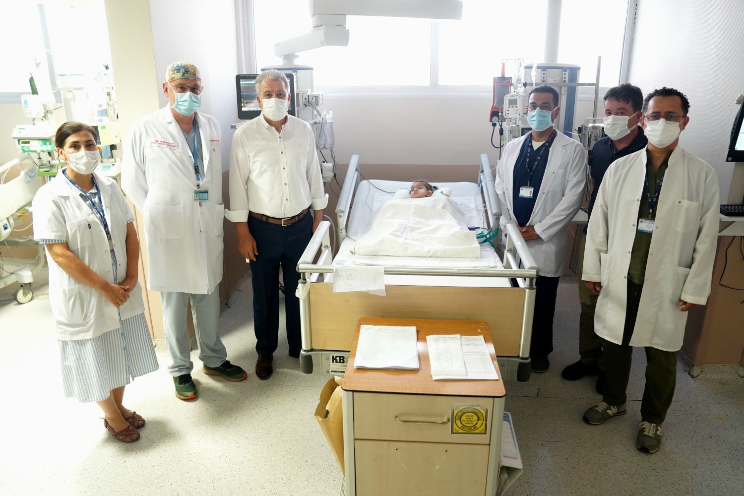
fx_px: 496
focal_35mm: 24
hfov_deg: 73.7
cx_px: 372
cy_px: 248
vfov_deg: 53.1
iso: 5000
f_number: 3.2
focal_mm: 24
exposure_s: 1/125
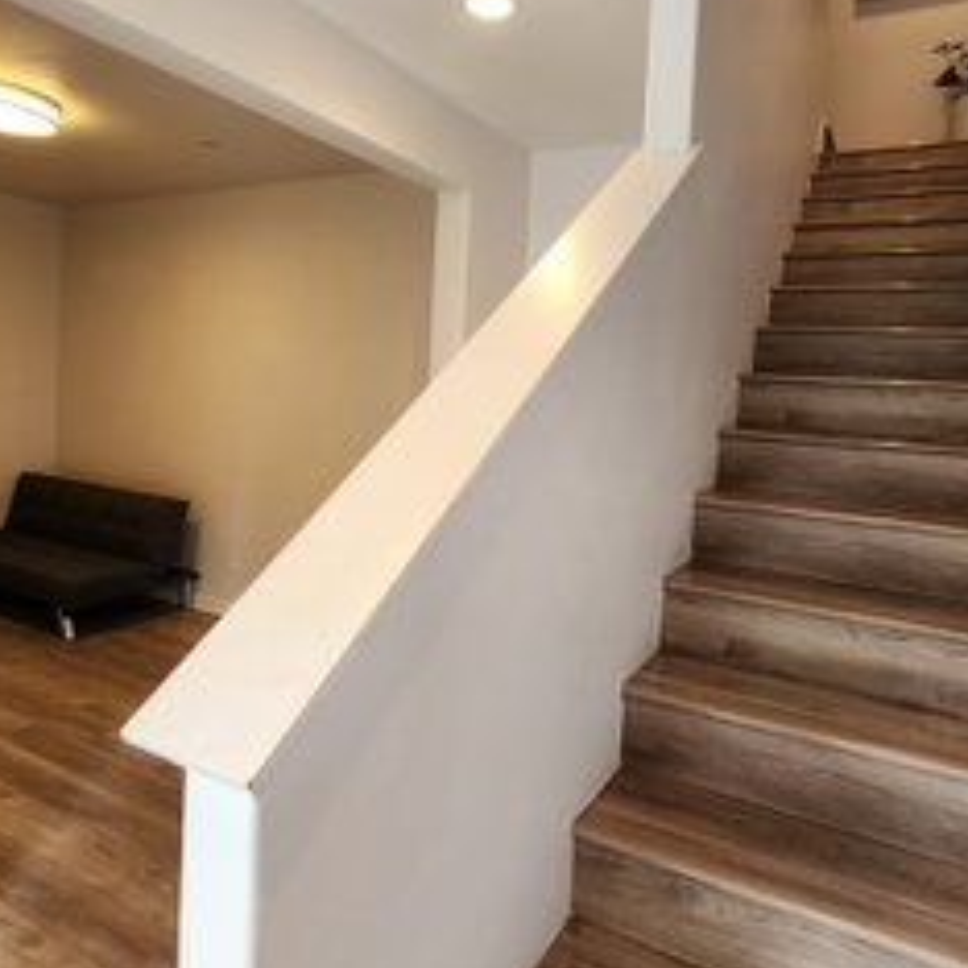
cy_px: 397
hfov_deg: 72.0
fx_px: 664
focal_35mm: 21
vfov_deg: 71.5
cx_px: 532
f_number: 2.2
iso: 64
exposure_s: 1/60
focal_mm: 2.2
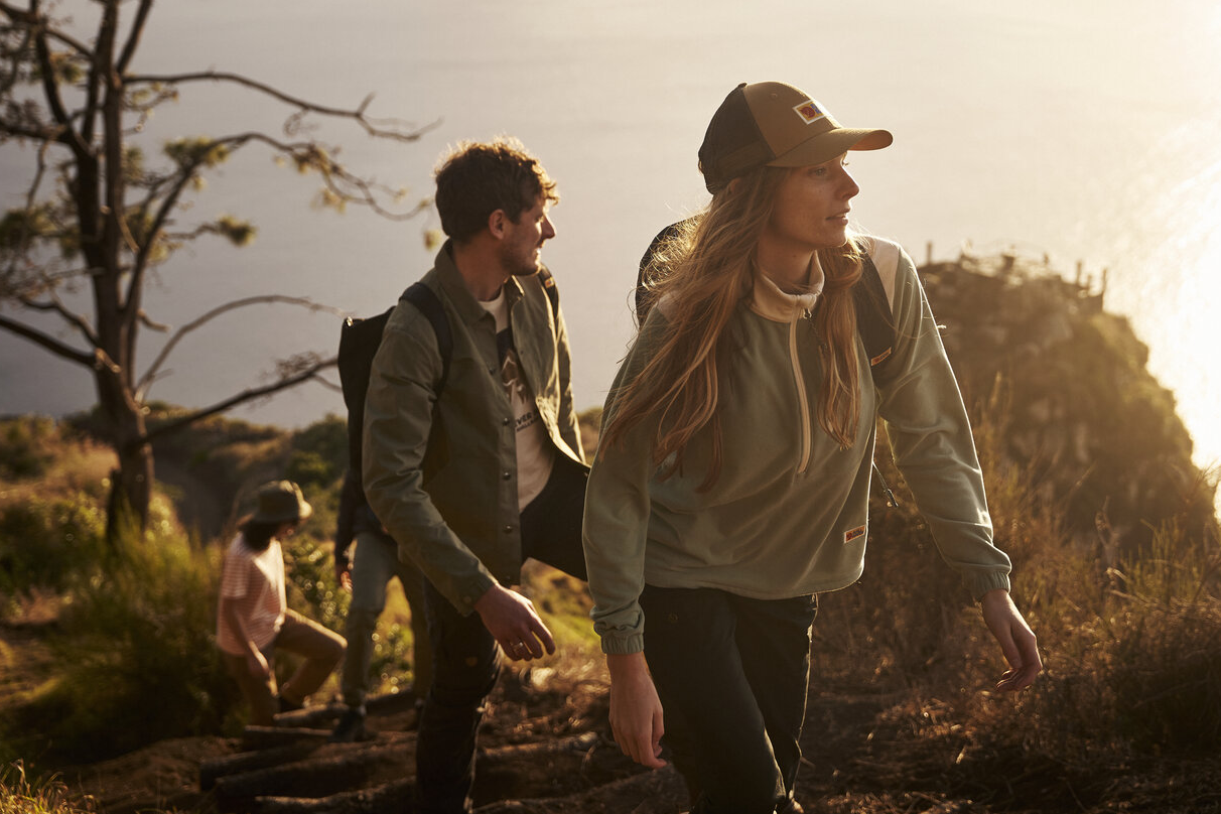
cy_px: 325
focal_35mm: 52
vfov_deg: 25.9
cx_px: 685
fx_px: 1768
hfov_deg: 38.0
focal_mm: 42.1
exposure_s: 1/1000
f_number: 3.2
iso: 160
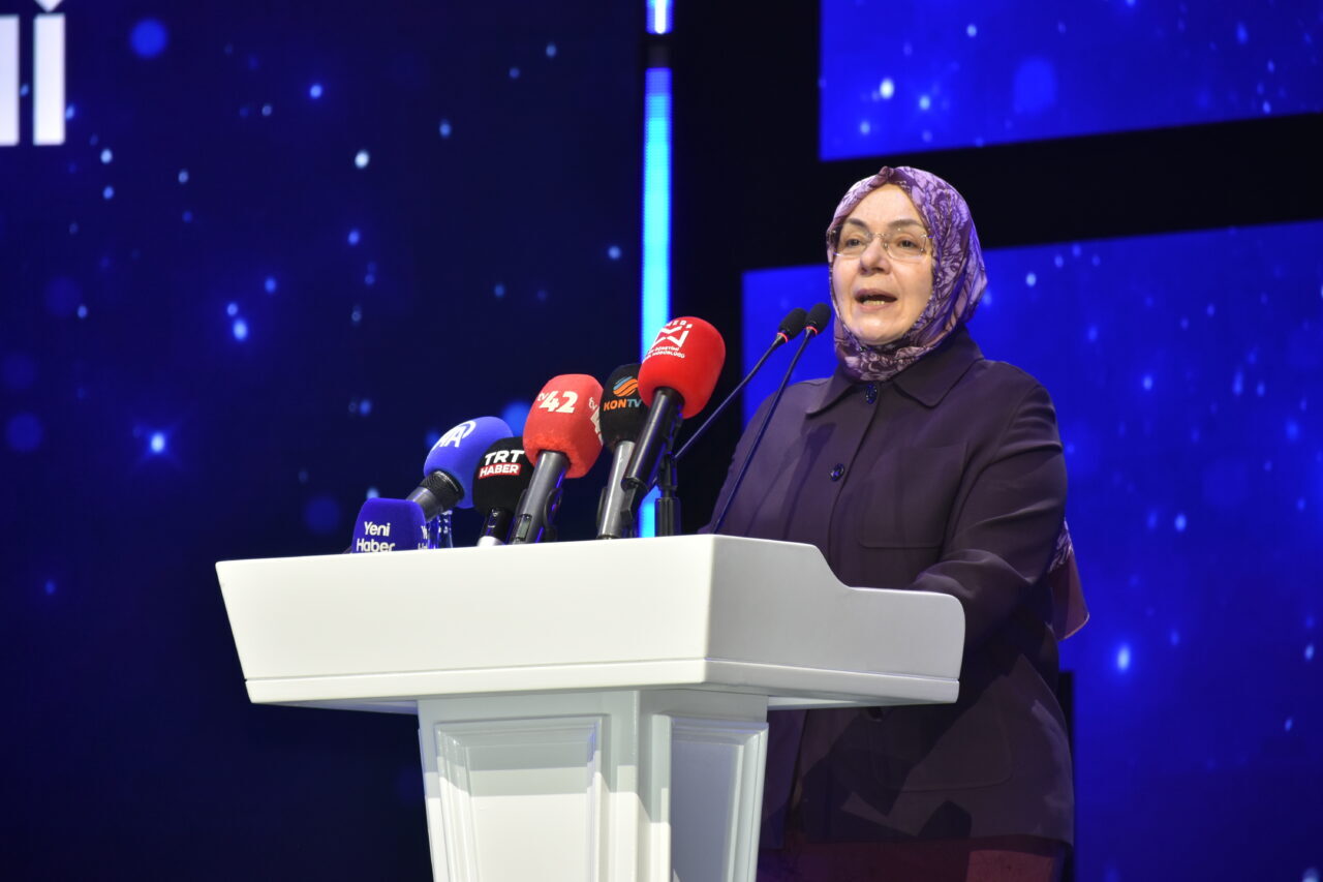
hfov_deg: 9.8
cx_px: 662
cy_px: 441
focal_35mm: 210
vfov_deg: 6.5
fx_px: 7716
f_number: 5.6
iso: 500
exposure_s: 1/60
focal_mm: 140
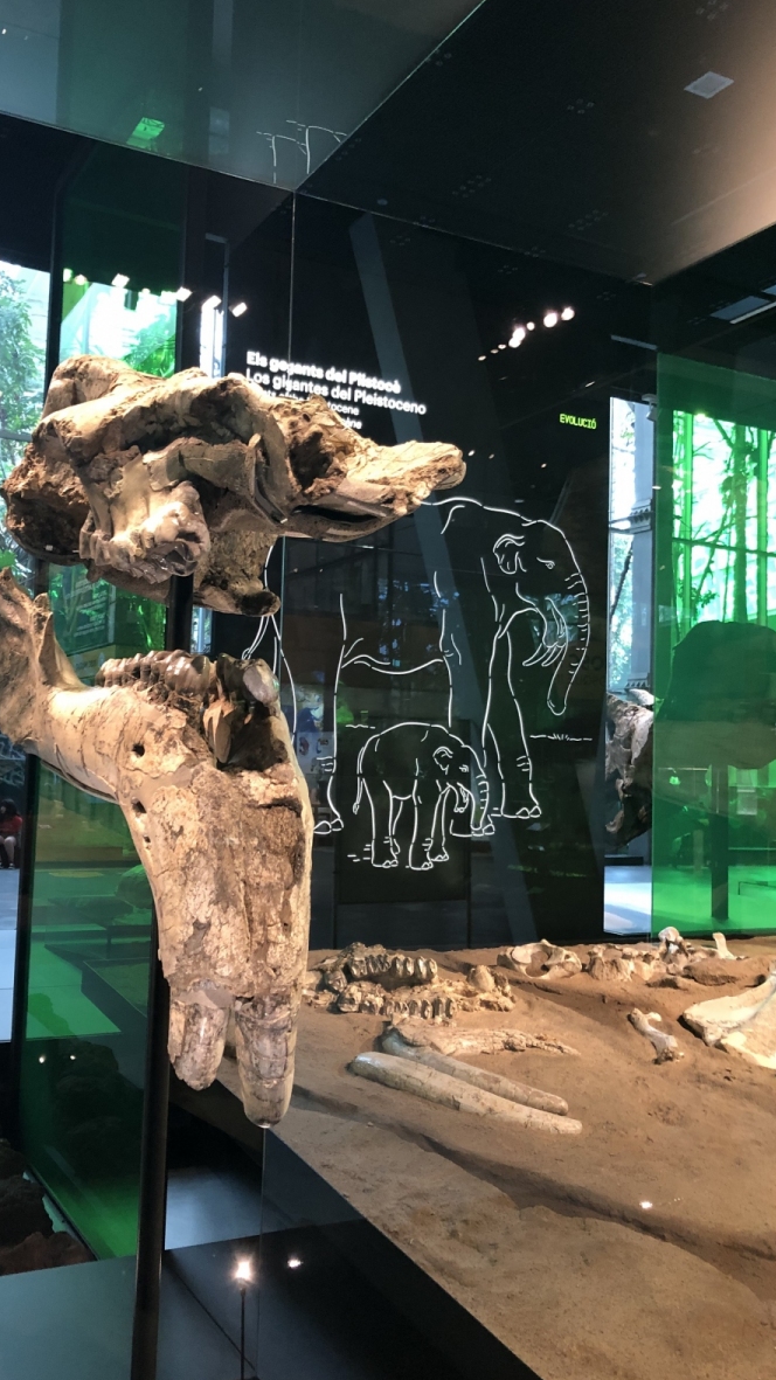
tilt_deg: +4.5
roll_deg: -2.9
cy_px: 695
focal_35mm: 31
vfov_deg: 62.6
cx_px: 273
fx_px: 1134
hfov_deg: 37.4
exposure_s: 1/17
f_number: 1.8
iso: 100
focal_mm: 3.99
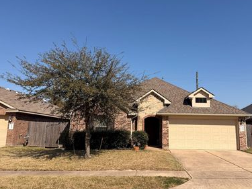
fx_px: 233
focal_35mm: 32
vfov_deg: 44.1
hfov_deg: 56.4
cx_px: 151
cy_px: 87
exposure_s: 1/7353
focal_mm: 6.76
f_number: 1.78
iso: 80
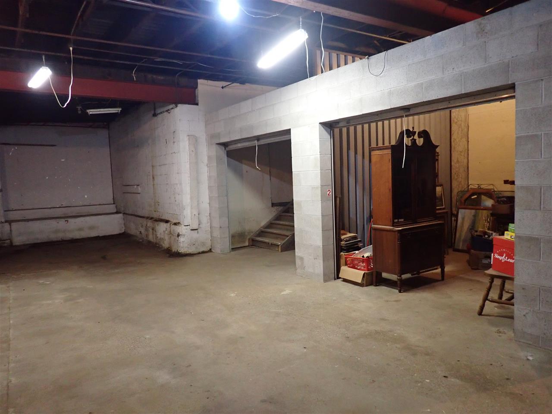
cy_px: 207
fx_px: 399
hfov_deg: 69.4
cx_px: 276
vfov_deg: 54.9
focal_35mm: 25
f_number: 2
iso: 640
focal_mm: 4.5
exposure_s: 1/30
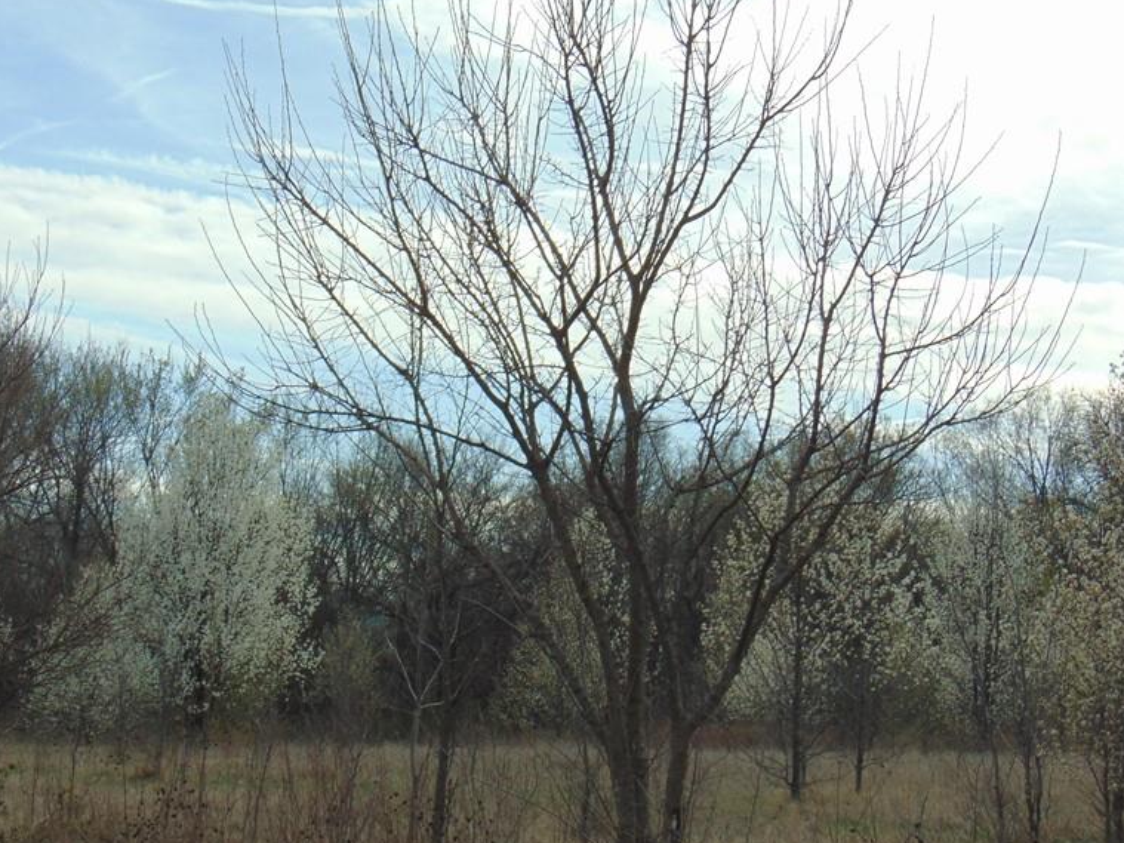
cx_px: 492
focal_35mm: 81
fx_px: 2630
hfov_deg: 24.1
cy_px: 507
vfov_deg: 18.2
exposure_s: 1/200
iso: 80
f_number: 9.3
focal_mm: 10.8
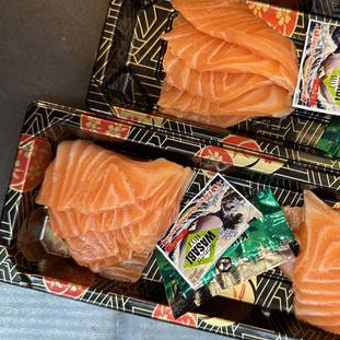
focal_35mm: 40
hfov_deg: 41.0
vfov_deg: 41.9
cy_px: 166
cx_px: 243
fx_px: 444
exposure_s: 1/100
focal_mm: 6.86
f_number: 1.78
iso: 125
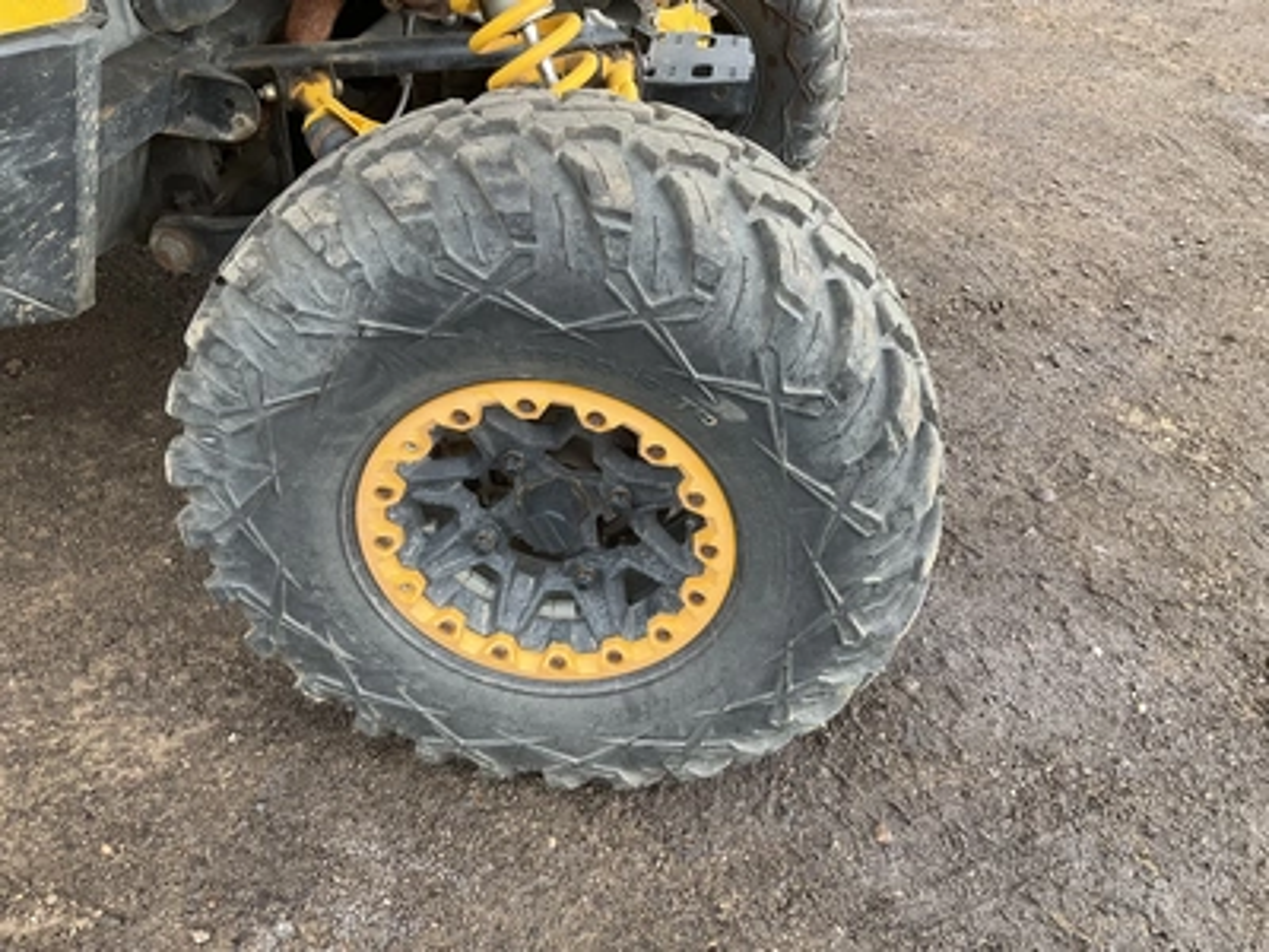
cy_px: 476
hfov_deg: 61.7
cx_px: 634
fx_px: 1063
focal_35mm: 29
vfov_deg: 48.2
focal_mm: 3
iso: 20
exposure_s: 1/122
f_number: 1.8
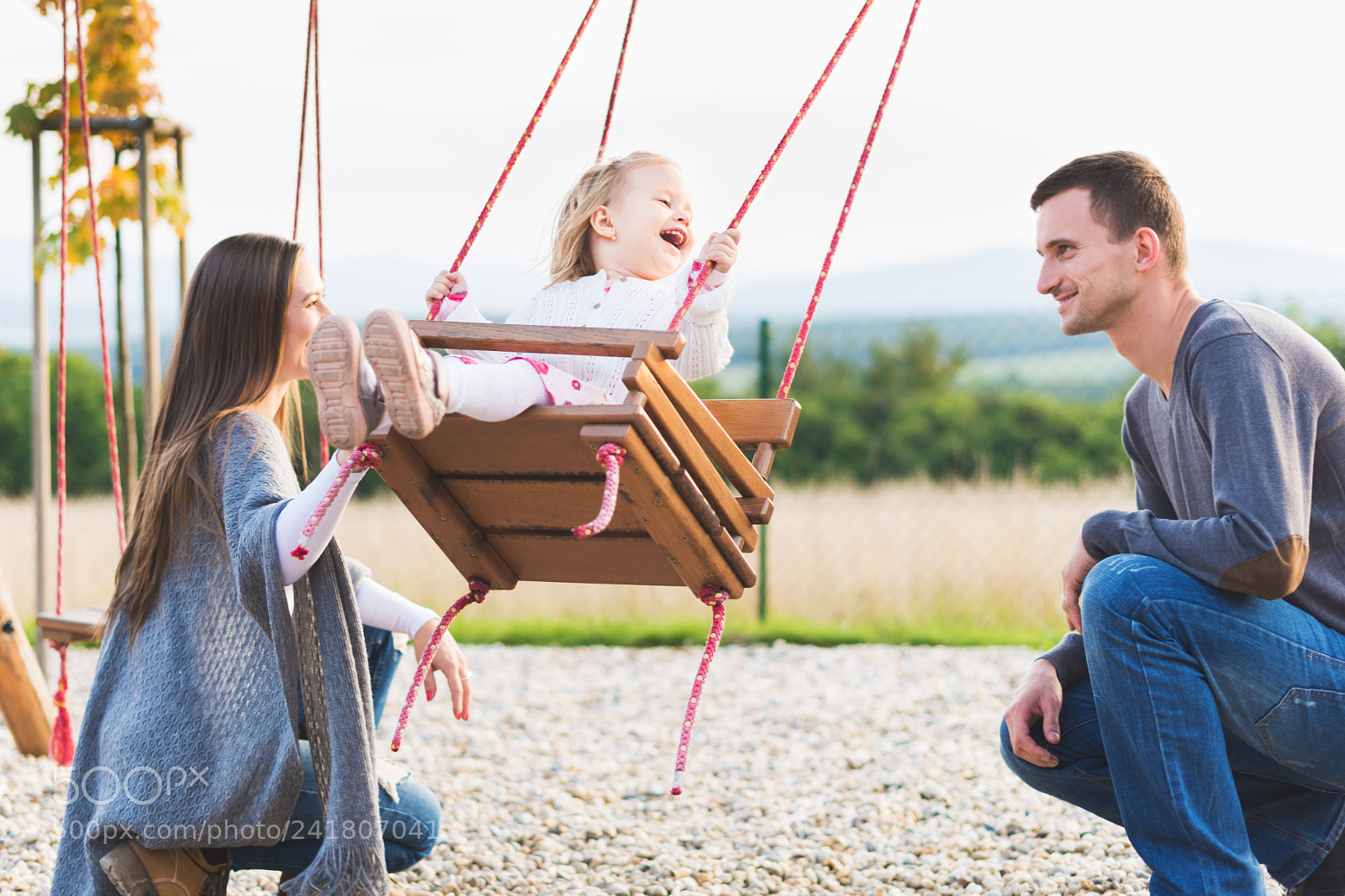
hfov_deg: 39.6
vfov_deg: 27.0
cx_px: 672
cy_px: 448
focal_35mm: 50
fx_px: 1868
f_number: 2
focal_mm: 50
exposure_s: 1/200
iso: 100
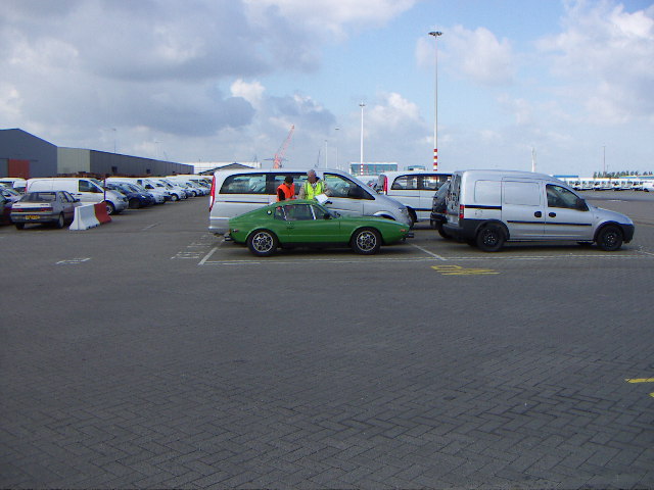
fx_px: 680
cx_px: 327
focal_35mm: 36
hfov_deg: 51.4
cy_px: 245
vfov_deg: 39.7
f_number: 6.7
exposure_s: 1/200
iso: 50
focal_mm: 4.7
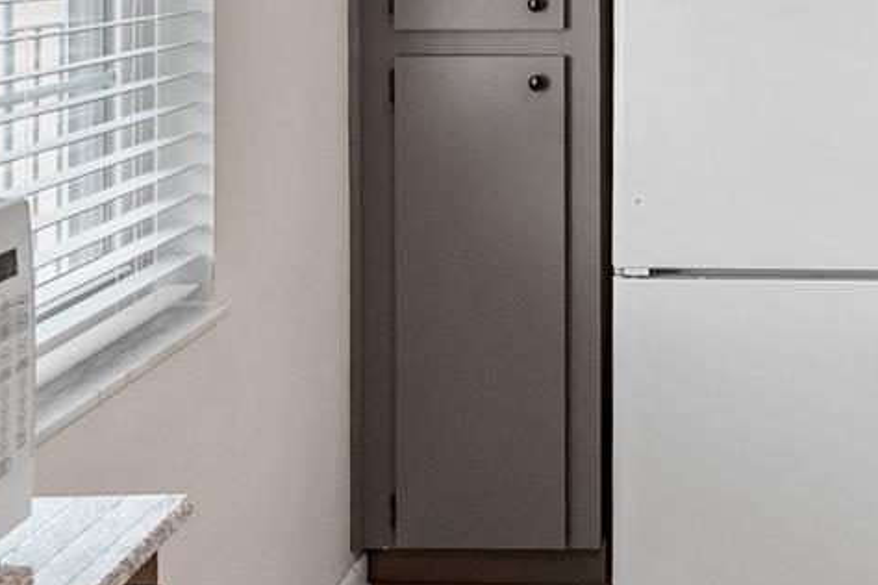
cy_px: -65
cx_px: 809
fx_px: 1358
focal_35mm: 56
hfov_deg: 33.7
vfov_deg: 22.8
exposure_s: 1/60
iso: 1600
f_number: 4
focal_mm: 16.5
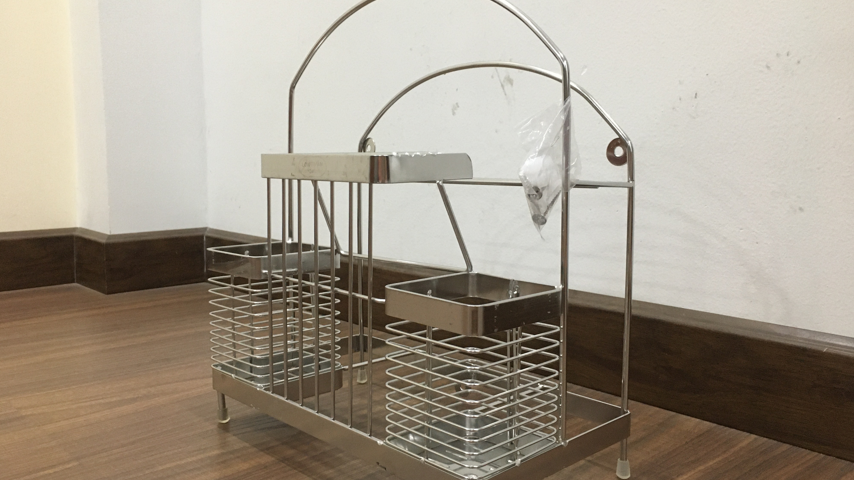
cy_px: 255
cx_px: 424
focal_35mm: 32
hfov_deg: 61.0
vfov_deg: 36.7
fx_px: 725
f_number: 2.2
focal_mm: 4.15
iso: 250
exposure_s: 1/33
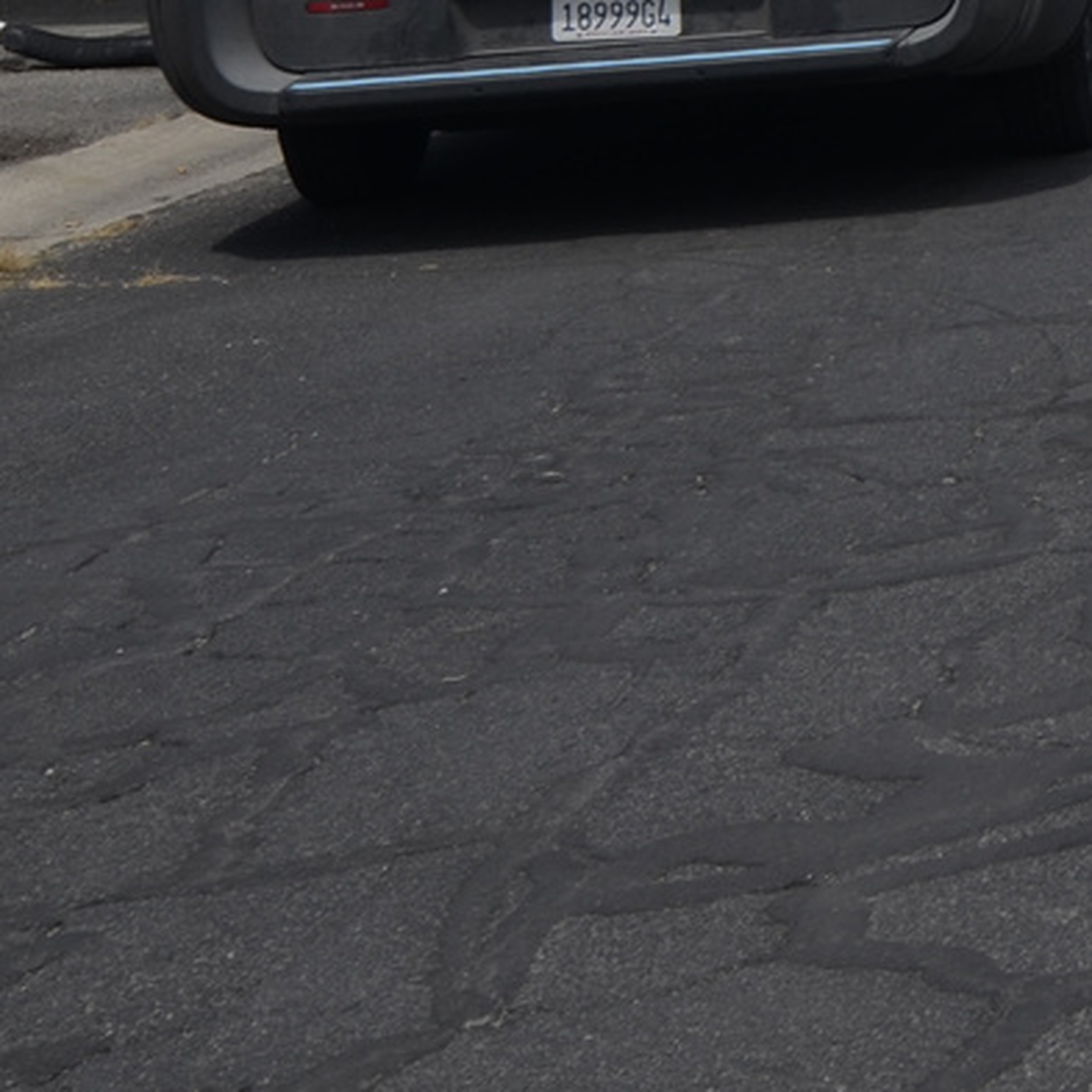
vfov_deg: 15.2
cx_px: 2198
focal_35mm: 106
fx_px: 3783
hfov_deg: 13.9
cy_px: -539
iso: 100
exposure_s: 1/320
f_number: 9
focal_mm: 16
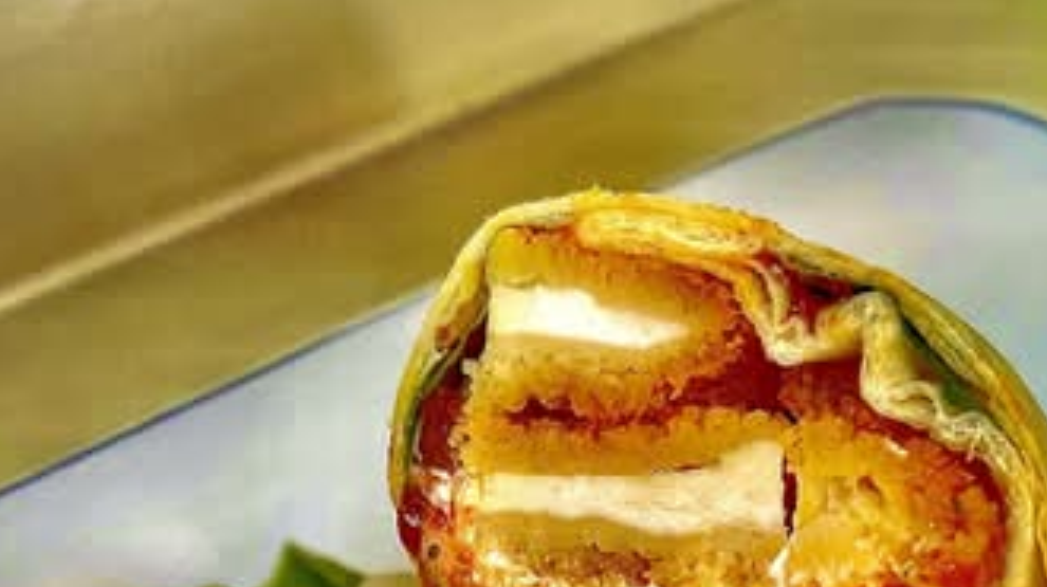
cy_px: 877
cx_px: 660
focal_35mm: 63
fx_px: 1748
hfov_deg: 33.2
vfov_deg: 17.2
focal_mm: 5.7
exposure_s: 1/100
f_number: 1.5
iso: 80
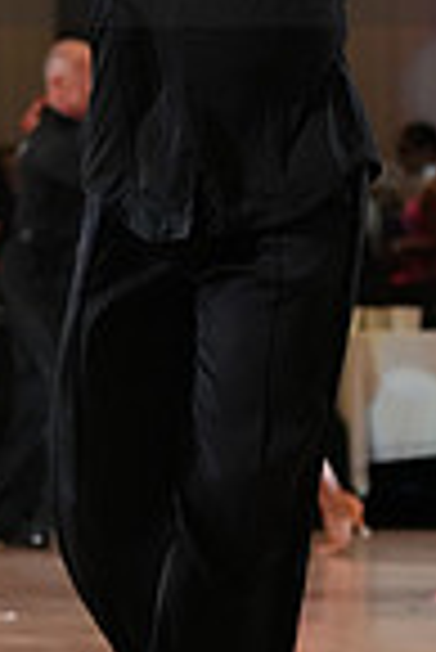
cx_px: -25
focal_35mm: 420
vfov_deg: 4.9
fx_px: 7611
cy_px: -121
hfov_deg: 3.3
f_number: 4
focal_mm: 105
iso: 4000
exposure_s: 1/500
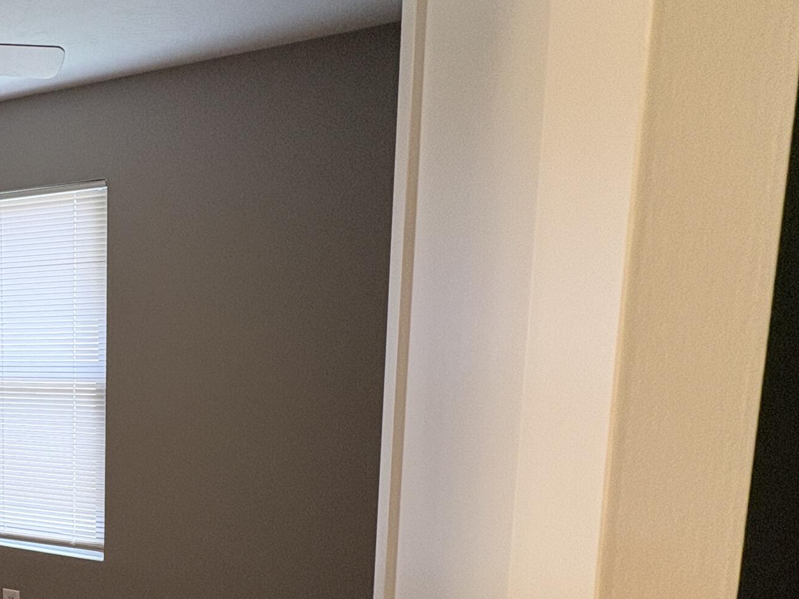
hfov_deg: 43.6
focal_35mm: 32
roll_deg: +2.0
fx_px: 738
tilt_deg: -7.0
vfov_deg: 43.3
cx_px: -85
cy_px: 415
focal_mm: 2.22
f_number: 2.2
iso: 160
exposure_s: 1/60
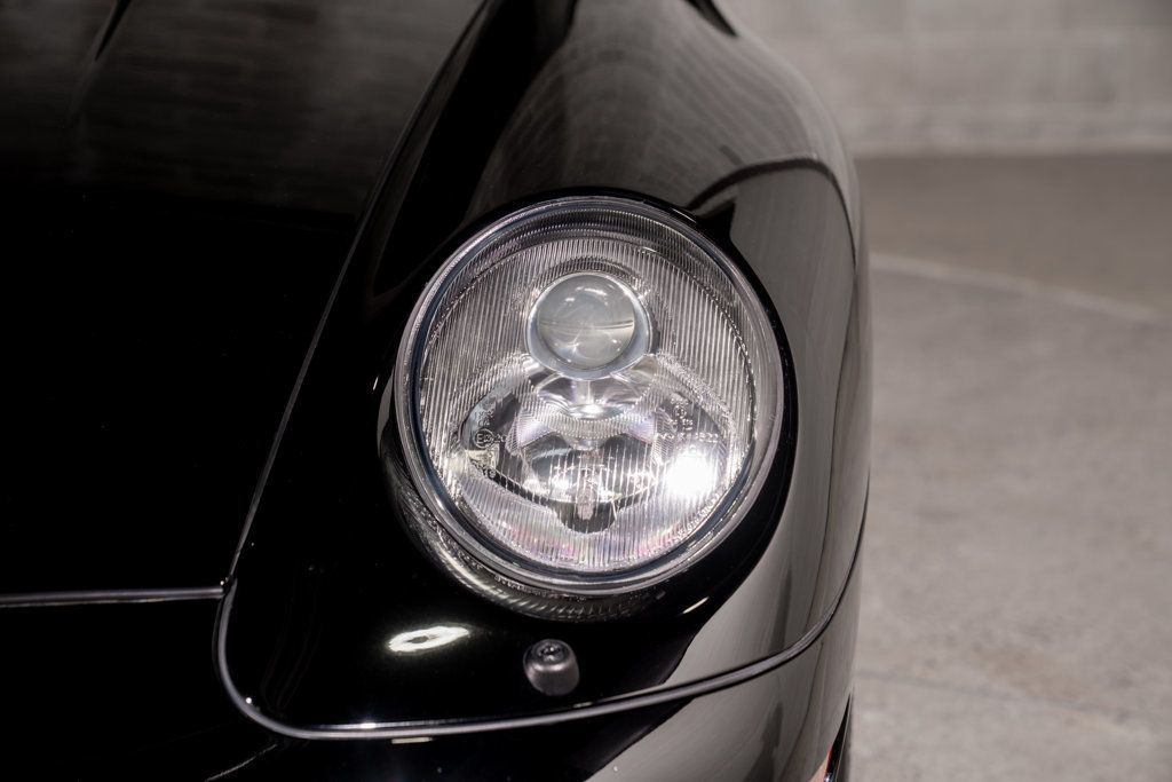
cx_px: 586
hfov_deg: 29.7
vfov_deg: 20.0
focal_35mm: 68
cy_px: 391
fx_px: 2214
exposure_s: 1/80
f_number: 4.5
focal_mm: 68
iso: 160
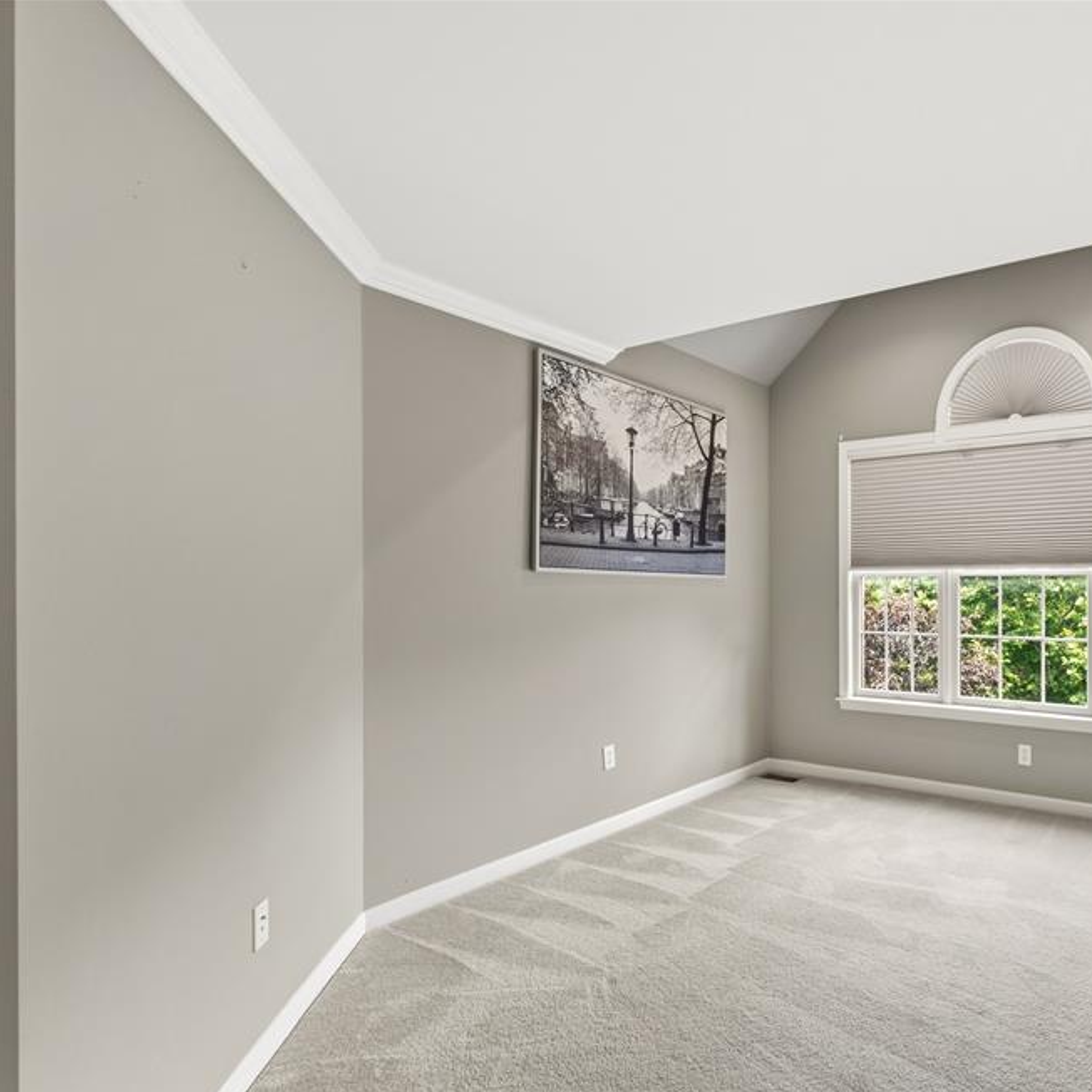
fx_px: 714
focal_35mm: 20
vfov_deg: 74.8
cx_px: 821
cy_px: 569
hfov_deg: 69.8
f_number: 8
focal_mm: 10
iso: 1250
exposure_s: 1/2
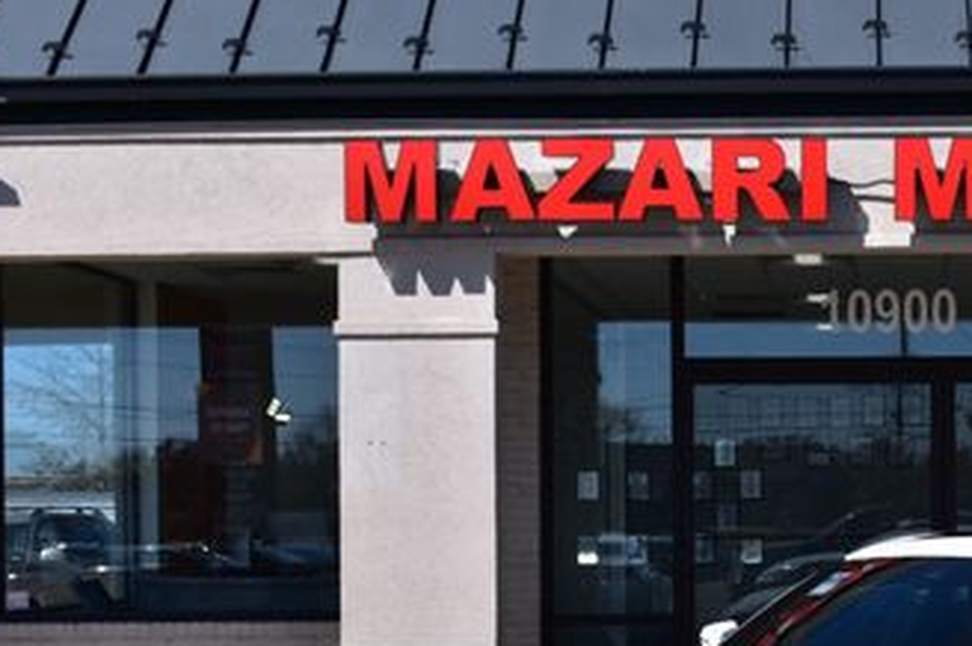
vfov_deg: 16.4
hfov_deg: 24.0
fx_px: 2212
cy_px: 551
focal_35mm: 82
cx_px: 910
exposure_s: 1/500
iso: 200
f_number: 11
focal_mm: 28
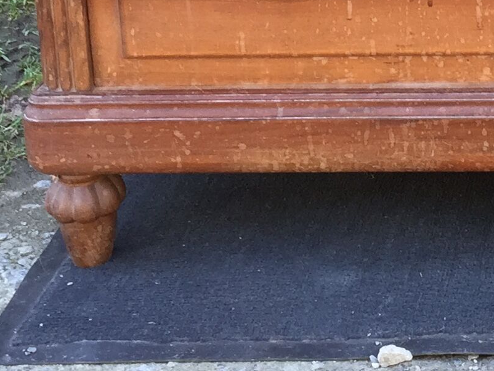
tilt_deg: -14.6
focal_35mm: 118
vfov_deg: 11.7
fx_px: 1684
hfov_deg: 15.7
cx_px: 668
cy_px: -279
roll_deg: -2.3
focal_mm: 4.15
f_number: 2.2
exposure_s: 1/100
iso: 40
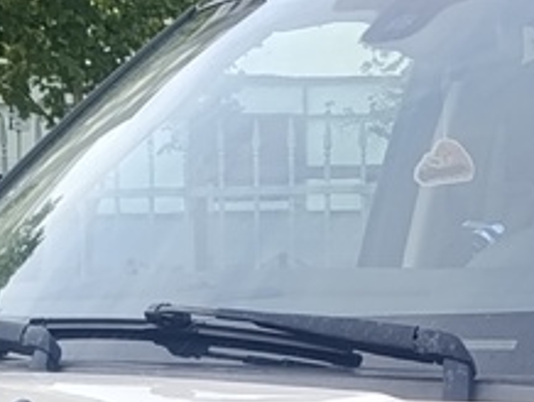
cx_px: 394
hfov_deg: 11.7
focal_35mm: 169
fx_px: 2610
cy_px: 942
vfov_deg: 8.2
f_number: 1.6
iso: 50
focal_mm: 6.14
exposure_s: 1/107
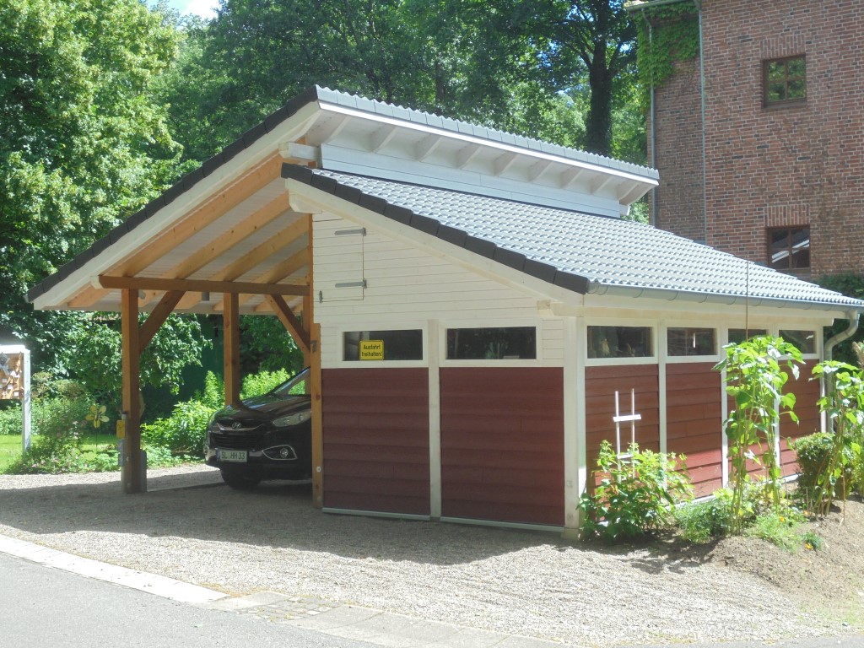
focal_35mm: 49
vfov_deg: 29.7
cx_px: 432
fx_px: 1223
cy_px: 324
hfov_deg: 38.9
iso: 100
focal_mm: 8.9
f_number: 4.8
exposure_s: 1/250
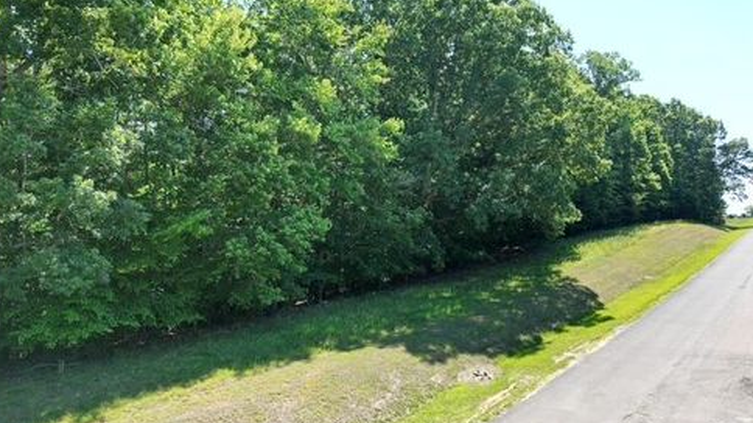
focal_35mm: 27
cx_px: 372
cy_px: 236
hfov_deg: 69.9
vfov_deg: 42.8
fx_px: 539
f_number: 1.7
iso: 100
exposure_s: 1/1250
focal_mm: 6.72
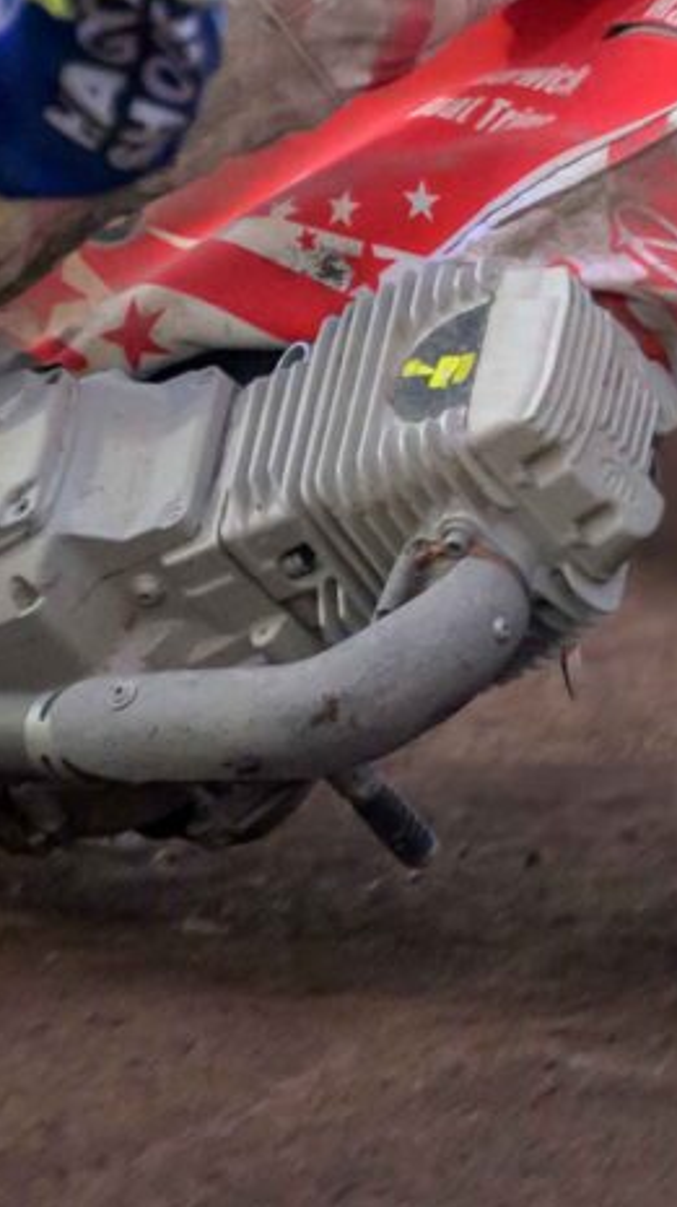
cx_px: 1556
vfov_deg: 1.2
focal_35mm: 1846
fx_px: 59009
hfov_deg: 0.7
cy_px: -510
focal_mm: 320
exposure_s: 1/400
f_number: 5.3
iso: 2000
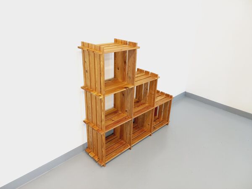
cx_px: 126
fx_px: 182
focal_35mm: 25
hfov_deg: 69.4
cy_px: 94
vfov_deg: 54.9
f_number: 1.8
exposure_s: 1/49
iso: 250
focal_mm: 4.65
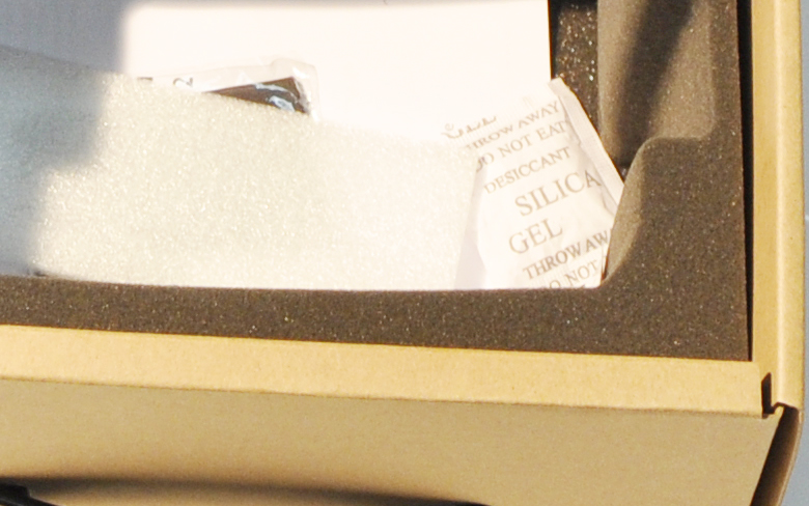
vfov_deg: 5.4
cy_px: -624
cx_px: 124
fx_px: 5183
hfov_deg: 8.9
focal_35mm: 235
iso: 400
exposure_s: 1/60
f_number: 6.3
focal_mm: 28
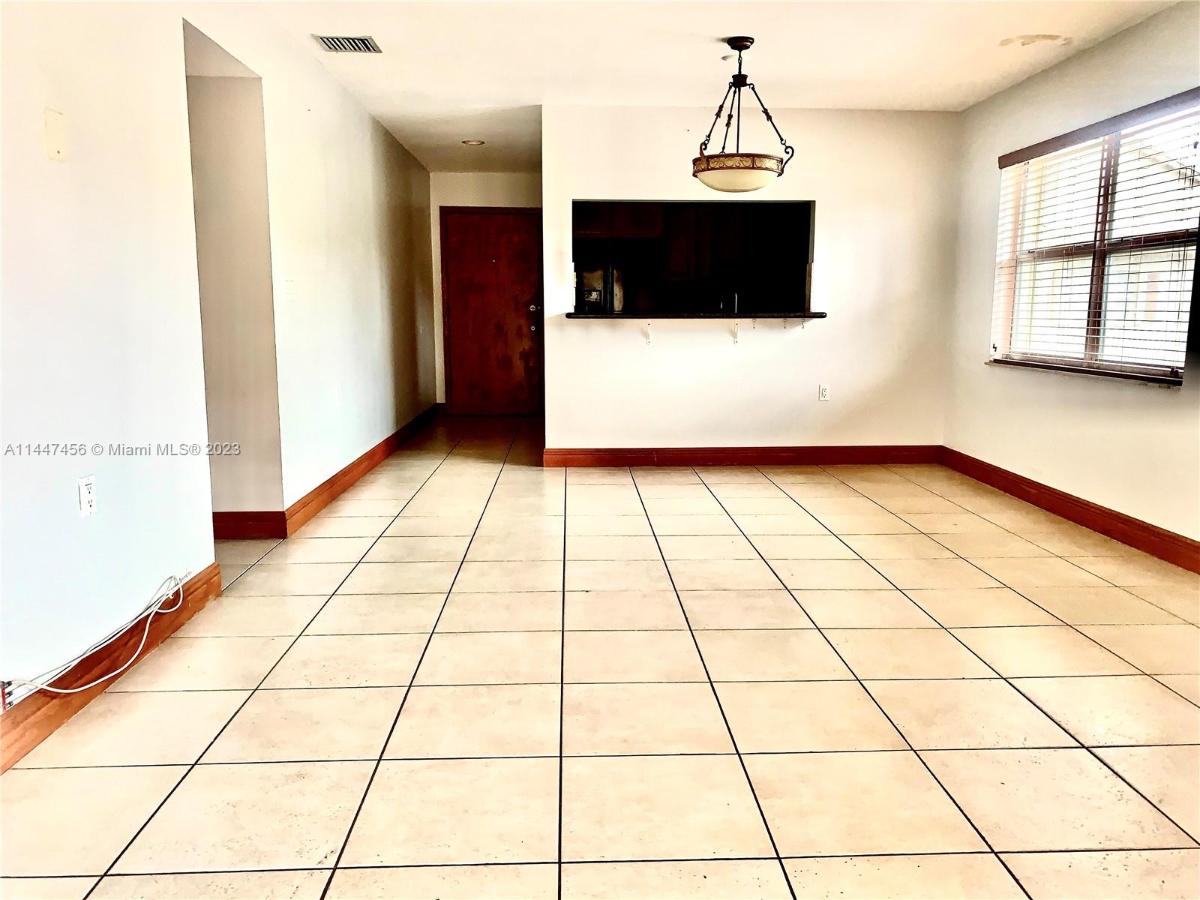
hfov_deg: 67.3
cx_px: 600
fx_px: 901
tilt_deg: -9.0
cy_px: 450
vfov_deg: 53.1
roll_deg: -0.9
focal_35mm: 26
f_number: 1.8
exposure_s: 1/121
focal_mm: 4.25
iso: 80
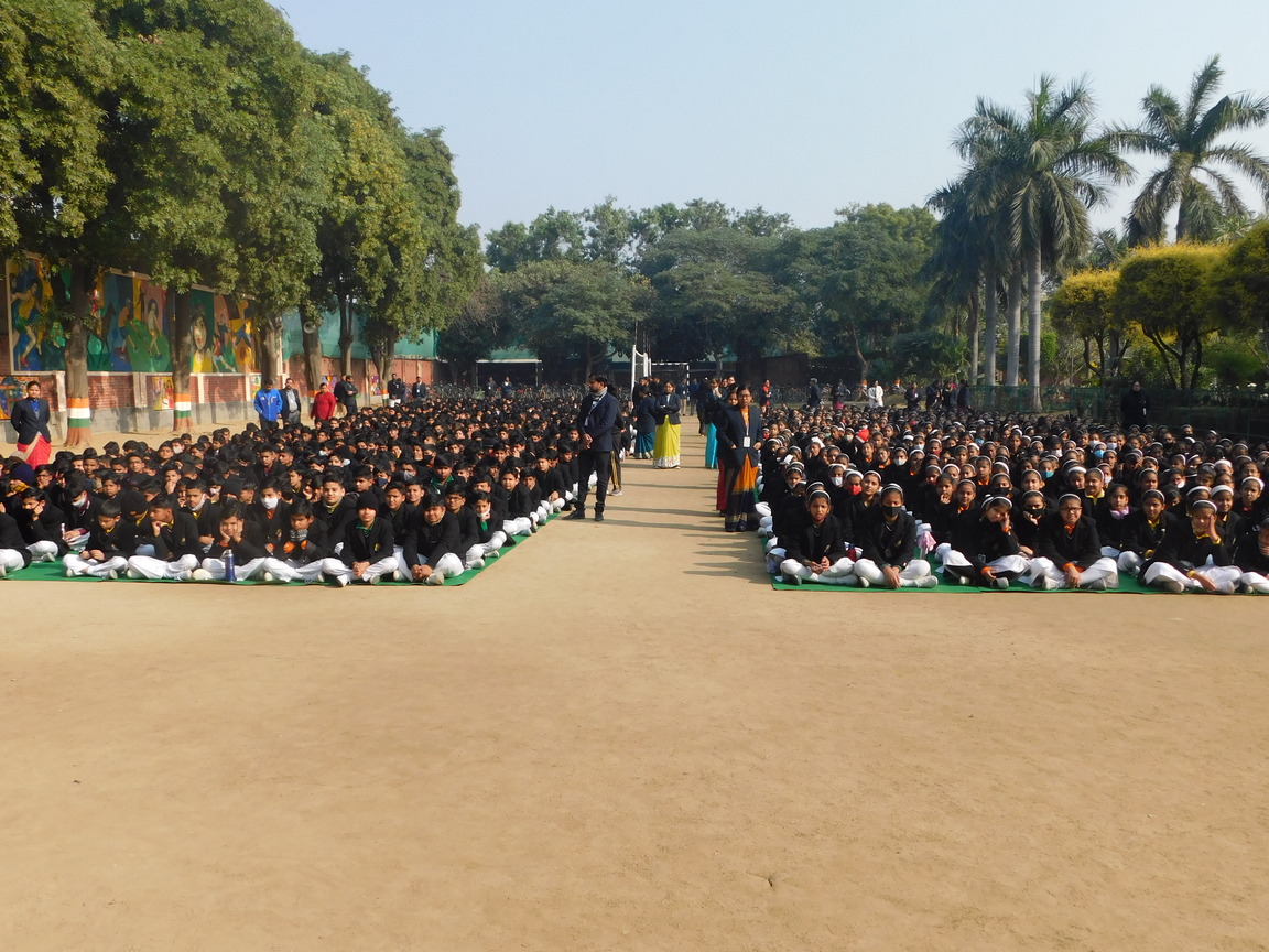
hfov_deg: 60.0
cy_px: 476
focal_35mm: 30
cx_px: 634
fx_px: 1100
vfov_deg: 46.8
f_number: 3.2
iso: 125
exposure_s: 1/1000
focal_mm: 5.3
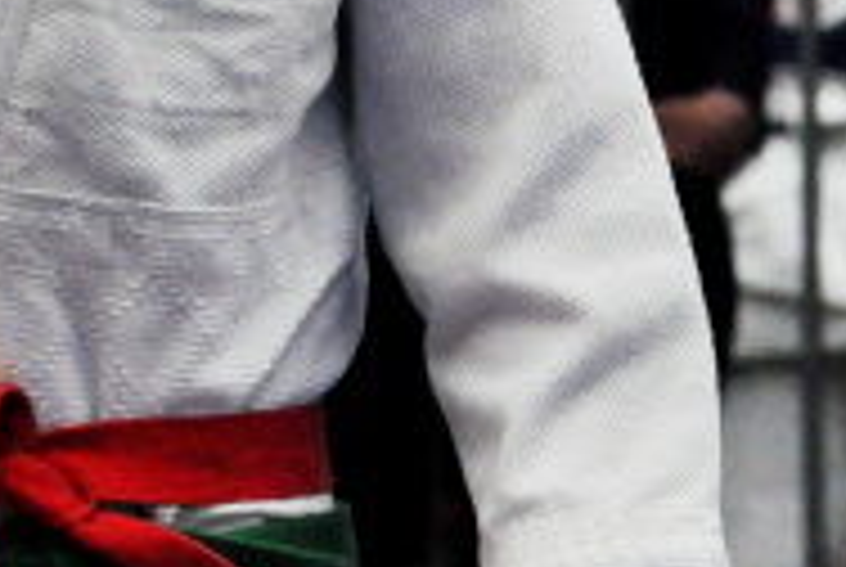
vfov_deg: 1.4
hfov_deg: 2.0
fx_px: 23984
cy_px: -128
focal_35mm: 1019
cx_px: -270
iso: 3200
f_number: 9
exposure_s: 1/500
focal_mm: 160
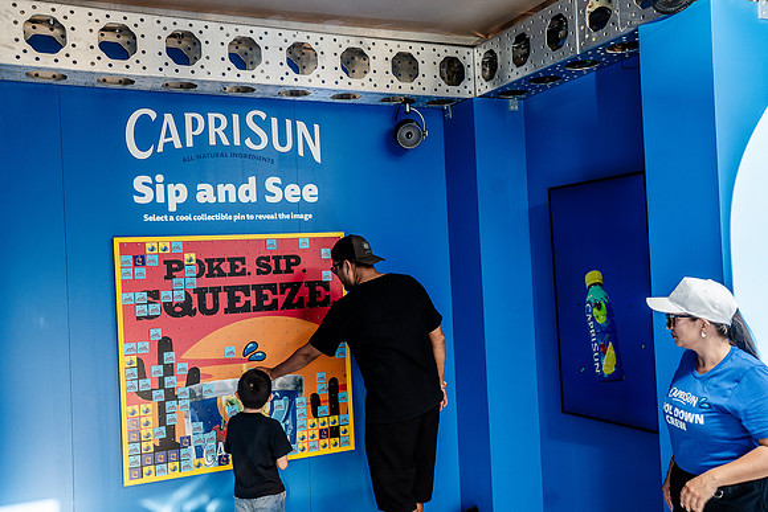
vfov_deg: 38.9
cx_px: 384
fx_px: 725
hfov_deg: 55.8
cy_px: 256
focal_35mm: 34
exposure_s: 1/200
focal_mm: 34
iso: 200
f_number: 4
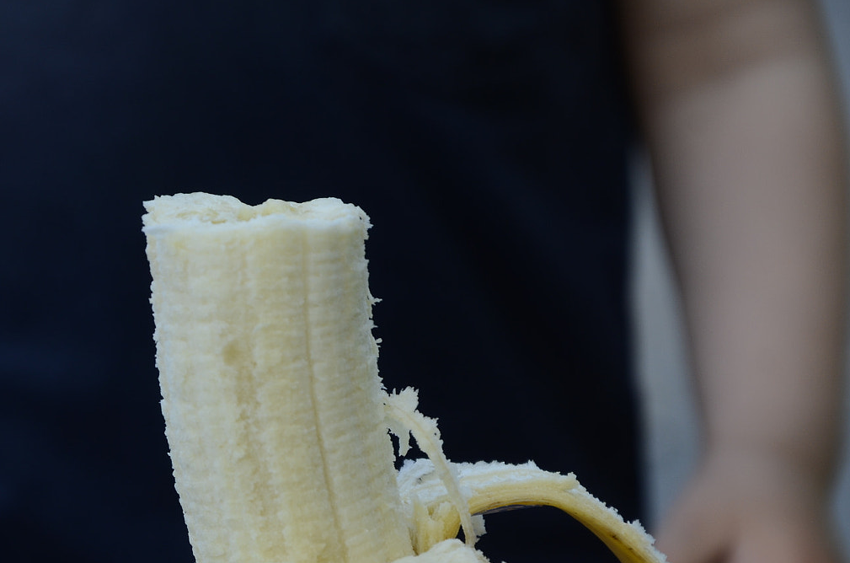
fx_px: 5885
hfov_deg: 8.3
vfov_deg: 5.5
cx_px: 216
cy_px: 363
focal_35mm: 250
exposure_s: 1/200
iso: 200
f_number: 5.6
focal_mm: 105
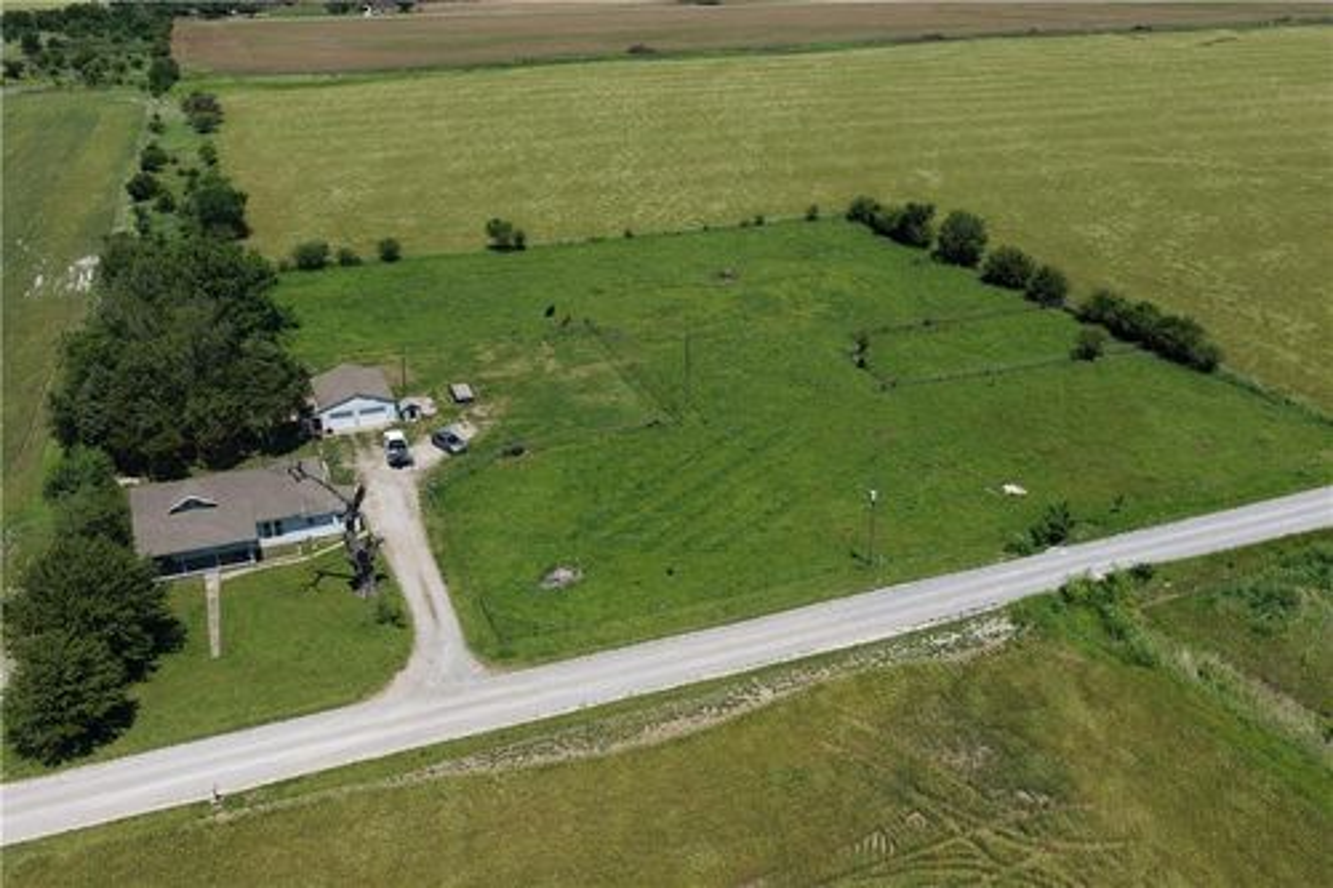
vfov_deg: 46.4
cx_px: 666
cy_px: 444
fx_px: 1036
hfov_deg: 65.5
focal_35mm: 28
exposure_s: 1/1600
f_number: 2.8
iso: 100
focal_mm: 14.45
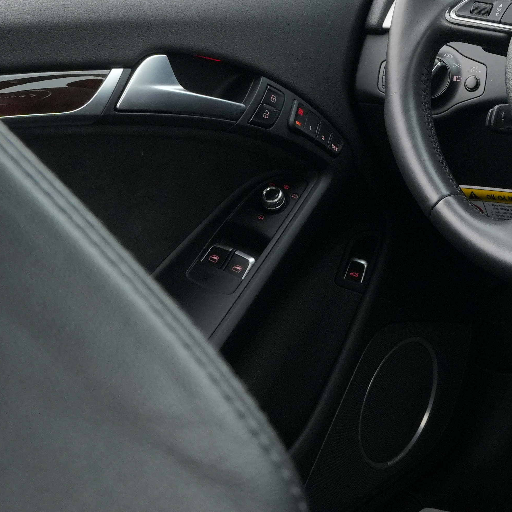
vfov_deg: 23.3
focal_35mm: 72
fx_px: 1205
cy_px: 44
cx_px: 605
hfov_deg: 22.2
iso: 1000
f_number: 8
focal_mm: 18
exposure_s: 1/50
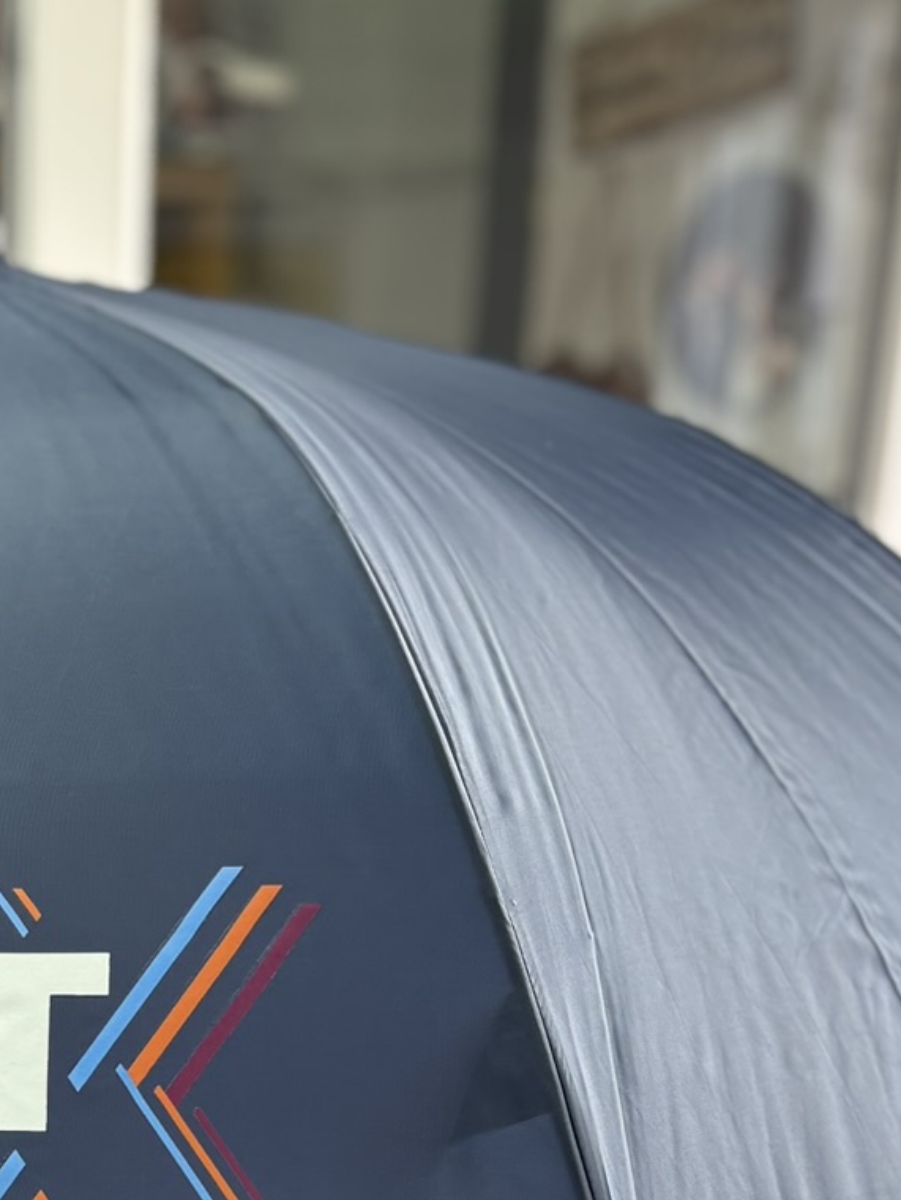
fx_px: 2429
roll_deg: +0.2
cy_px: 1422
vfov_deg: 25.1
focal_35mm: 70
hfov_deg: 20.1
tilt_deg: -21.1
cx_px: -88
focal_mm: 5.96
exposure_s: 1/121
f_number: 1.6
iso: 40
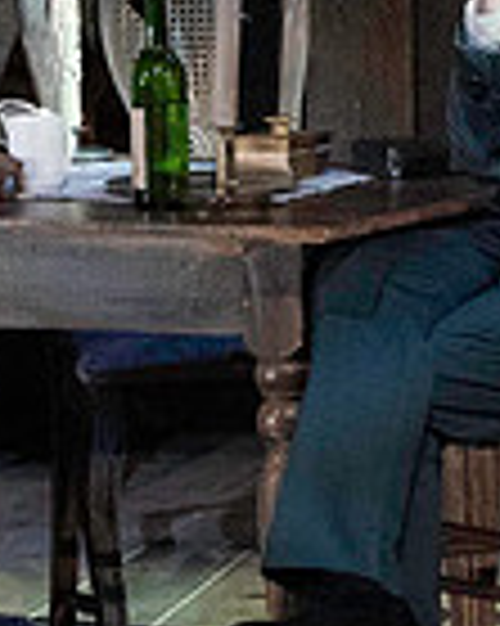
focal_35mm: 1441
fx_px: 26684
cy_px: 25
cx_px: -99
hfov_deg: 1.1
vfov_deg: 1.3
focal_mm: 367
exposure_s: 1/320
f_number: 10
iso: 16000
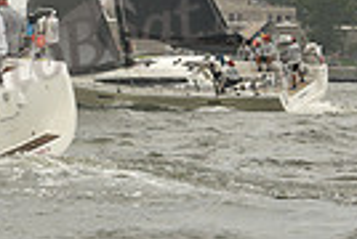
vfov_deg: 4.6
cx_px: -240
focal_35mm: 302
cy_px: -52
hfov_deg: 6.7
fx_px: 3001
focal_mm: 70
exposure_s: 1/800
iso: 250
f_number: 8
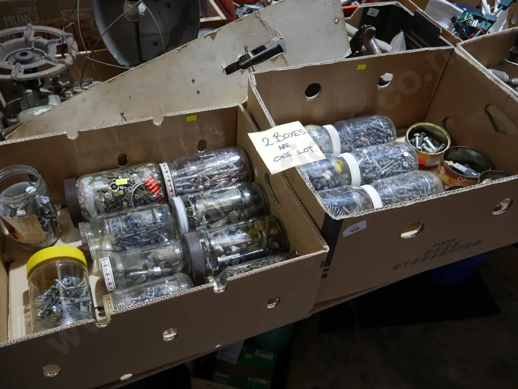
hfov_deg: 63.4
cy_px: 194
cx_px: 259
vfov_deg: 49.8
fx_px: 419
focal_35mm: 28
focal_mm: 14
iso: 320
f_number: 3.5
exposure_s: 1/60
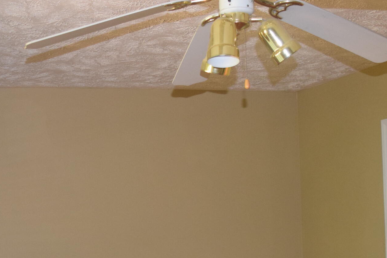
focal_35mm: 71
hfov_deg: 28.0
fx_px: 763
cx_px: 93
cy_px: 282
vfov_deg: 18.5
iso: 1250
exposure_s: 1/60
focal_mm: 20
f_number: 3.5
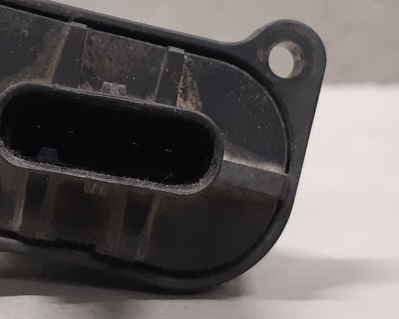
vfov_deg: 38.2
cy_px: 145
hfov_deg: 45.4
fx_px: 460
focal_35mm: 39
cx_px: 107
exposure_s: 1/50
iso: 200
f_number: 1.7
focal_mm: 3.93
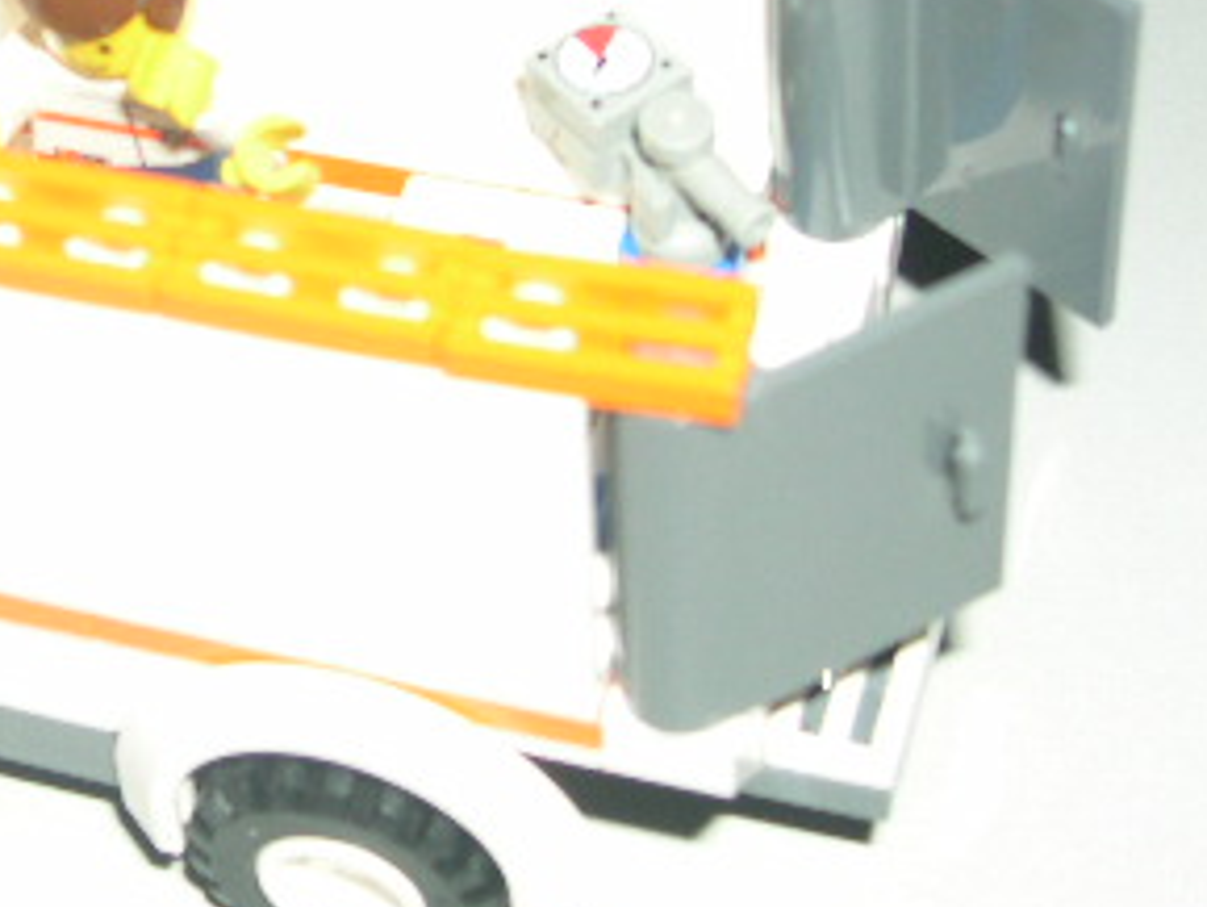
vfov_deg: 14.2
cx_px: 29
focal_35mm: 104
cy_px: 167
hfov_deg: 18.4
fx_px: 3628
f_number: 3.1
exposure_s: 1/60
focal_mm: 10.1
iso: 100
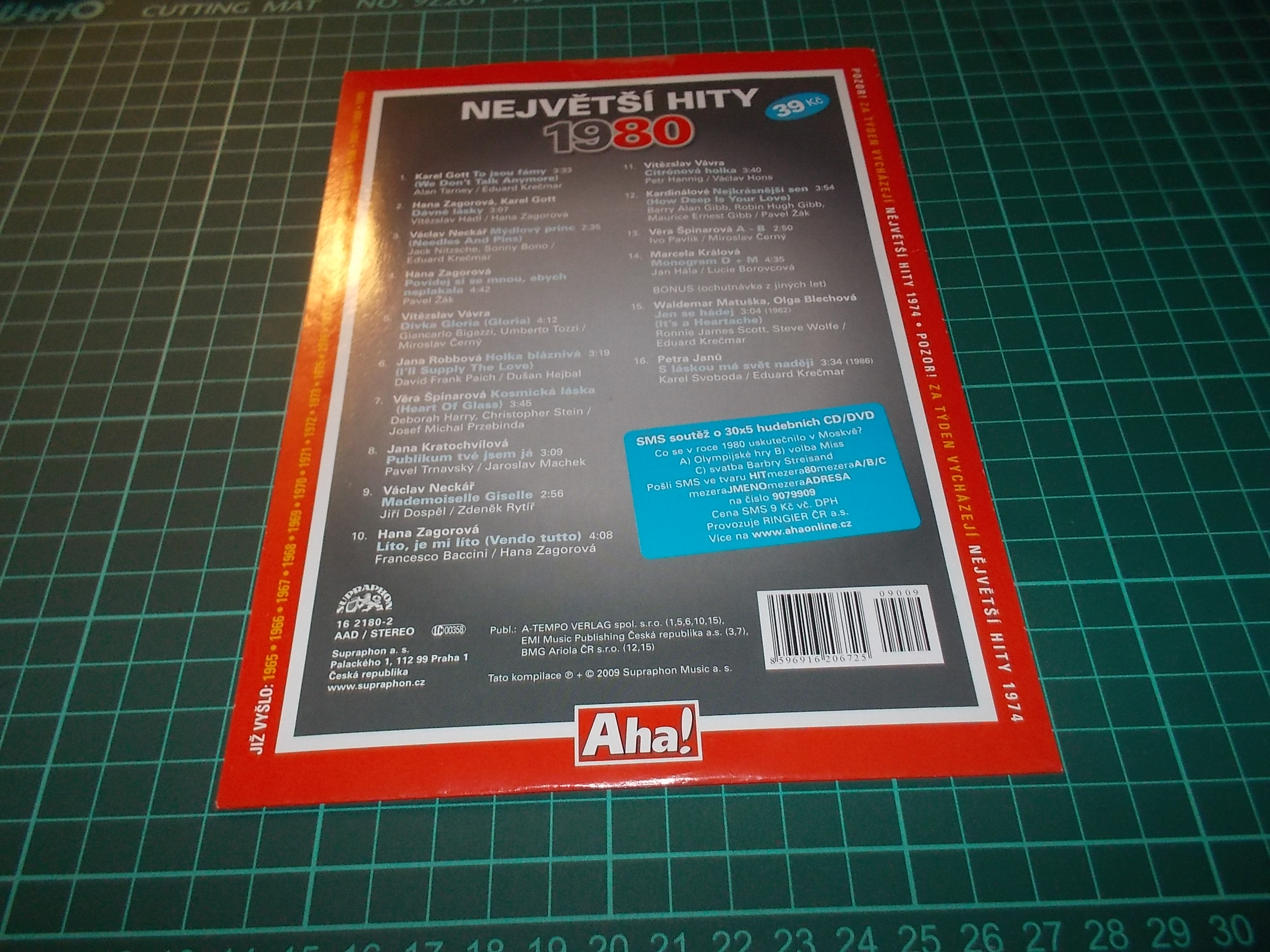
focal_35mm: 29
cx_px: 635
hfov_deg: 61.7
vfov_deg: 48.2
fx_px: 1064
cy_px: 476
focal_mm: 4.1
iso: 200
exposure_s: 1/30
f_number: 3.3
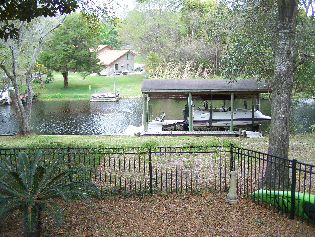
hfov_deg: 48.9
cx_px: 158
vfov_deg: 37.8
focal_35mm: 38
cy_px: 118
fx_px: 346
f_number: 2.8
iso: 80
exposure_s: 1/160
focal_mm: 6.3
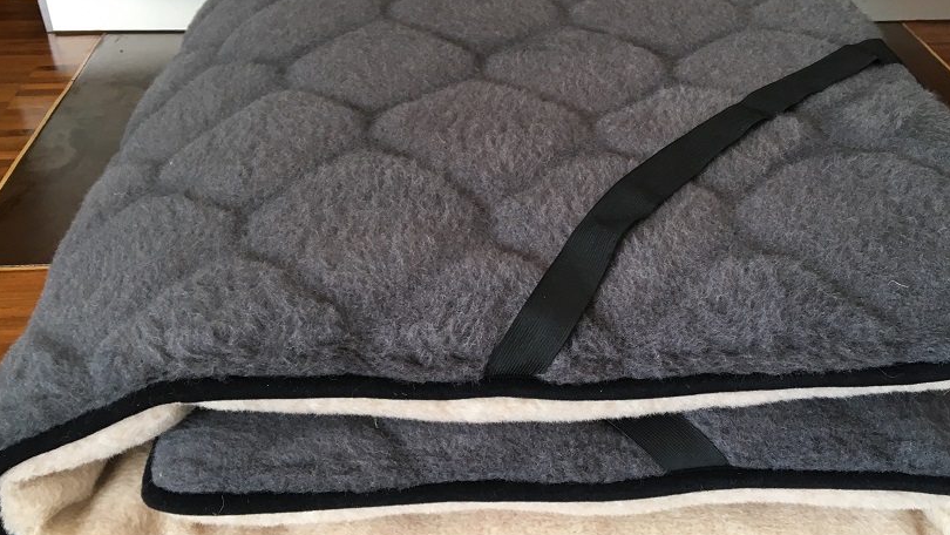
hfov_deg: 51.5
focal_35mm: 39
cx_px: 527
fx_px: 983
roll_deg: -1.1
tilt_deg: -35.8
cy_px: 259
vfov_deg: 30.4
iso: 64
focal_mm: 4.15
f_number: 2.2
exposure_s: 1/33
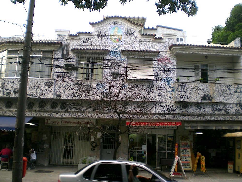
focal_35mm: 38
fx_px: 266
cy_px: 91
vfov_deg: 37.7
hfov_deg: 49.0
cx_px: 121
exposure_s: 1/220
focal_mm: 6.3
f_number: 3.1
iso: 50
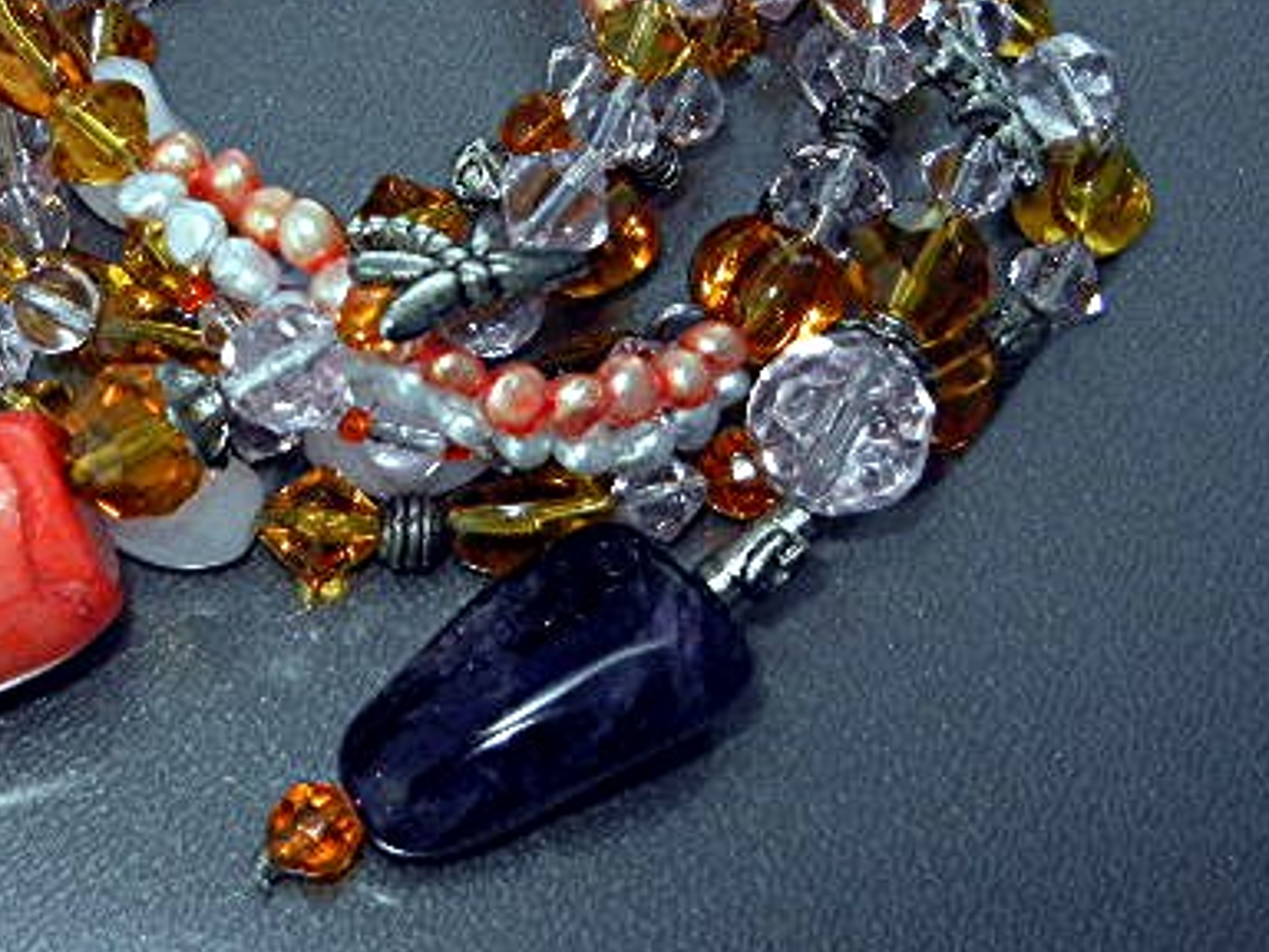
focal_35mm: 65
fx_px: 2383
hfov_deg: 29.4
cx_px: 334
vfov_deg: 22.3
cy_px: 221
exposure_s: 1/30
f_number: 7.4
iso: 800
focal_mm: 7.1
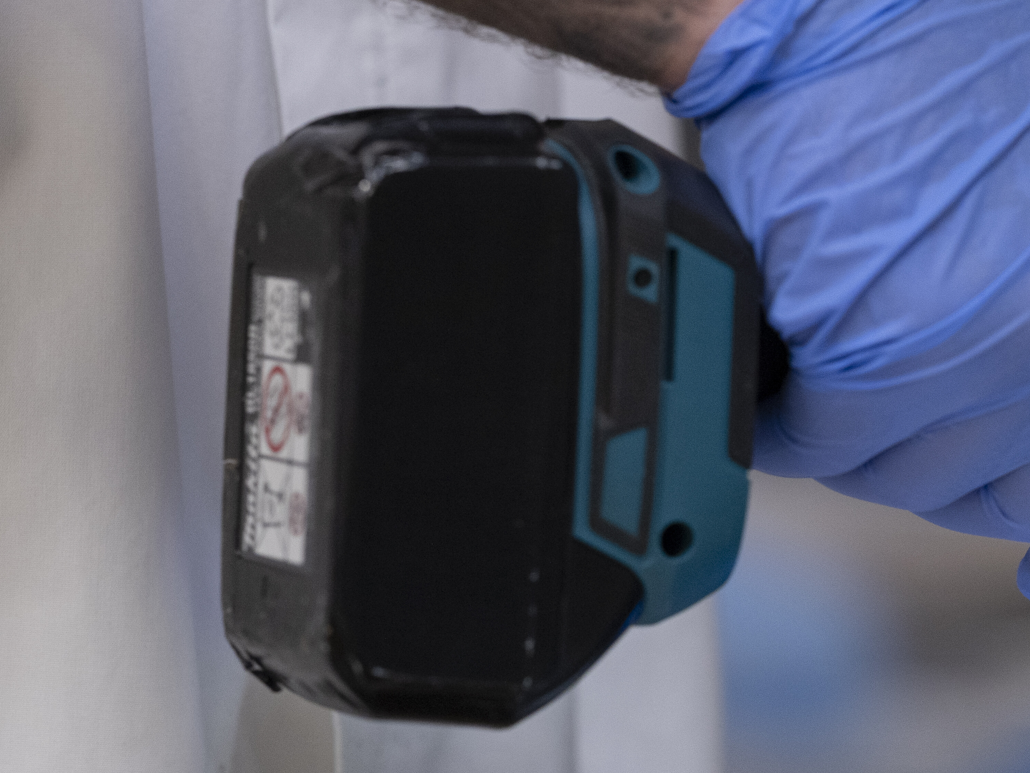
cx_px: 1348
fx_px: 6934
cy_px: 747
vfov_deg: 6.4
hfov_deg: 8.4
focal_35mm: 233
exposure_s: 1/125
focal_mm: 110
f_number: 3.6
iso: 1000
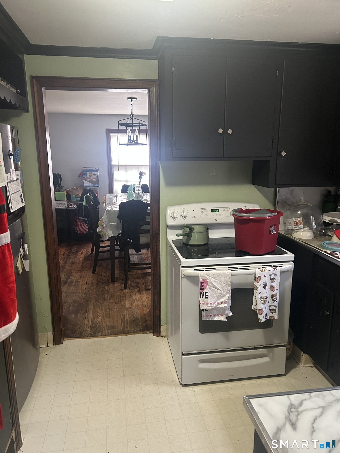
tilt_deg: -11.4
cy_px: 226
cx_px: 170
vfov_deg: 67.3
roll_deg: -0.4
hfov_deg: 53.1
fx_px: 340
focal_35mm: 26
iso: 320
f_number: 1.5
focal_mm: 5.7
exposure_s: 1/60
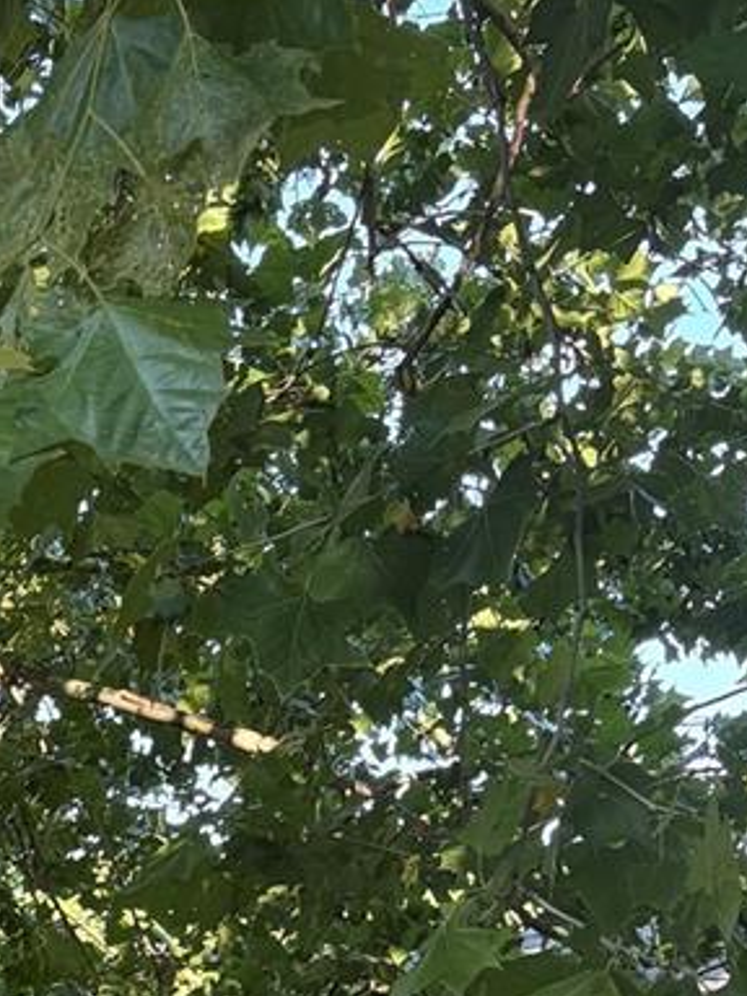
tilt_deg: -4.4
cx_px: -568
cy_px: 1676
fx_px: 2992
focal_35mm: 104
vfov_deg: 16.5
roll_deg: +0.1
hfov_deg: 13.0
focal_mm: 5.96
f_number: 1.6
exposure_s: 1/217
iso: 125
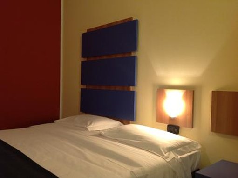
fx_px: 240
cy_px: 89
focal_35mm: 35
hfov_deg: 52.7
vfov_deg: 40.6
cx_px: 119
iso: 200
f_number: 2.4
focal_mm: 4.28
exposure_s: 1/17
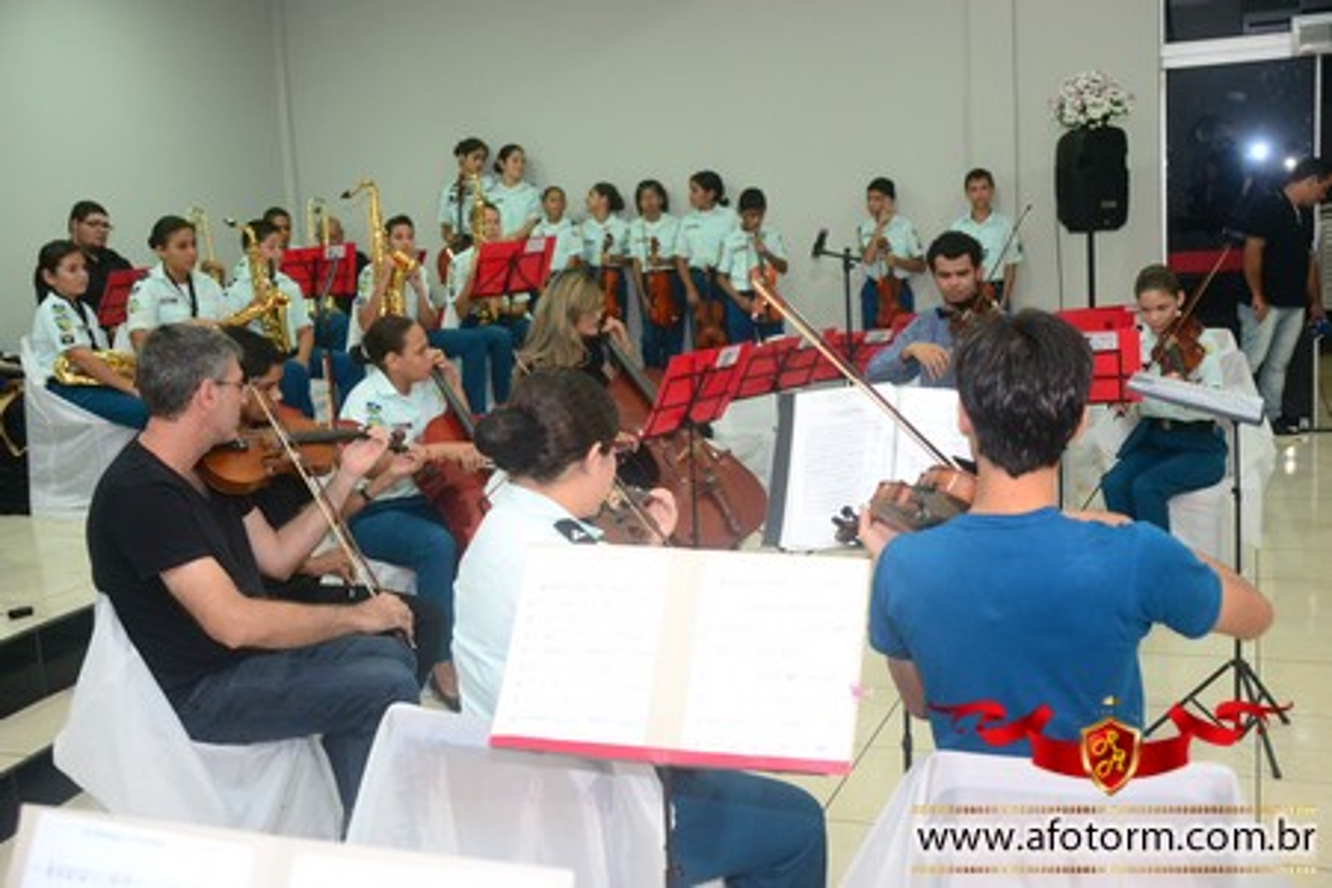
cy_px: 444
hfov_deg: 49.6
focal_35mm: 39
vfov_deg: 34.2
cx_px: 666
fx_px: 1443
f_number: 3.8
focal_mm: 26
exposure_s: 1/60
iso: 1600
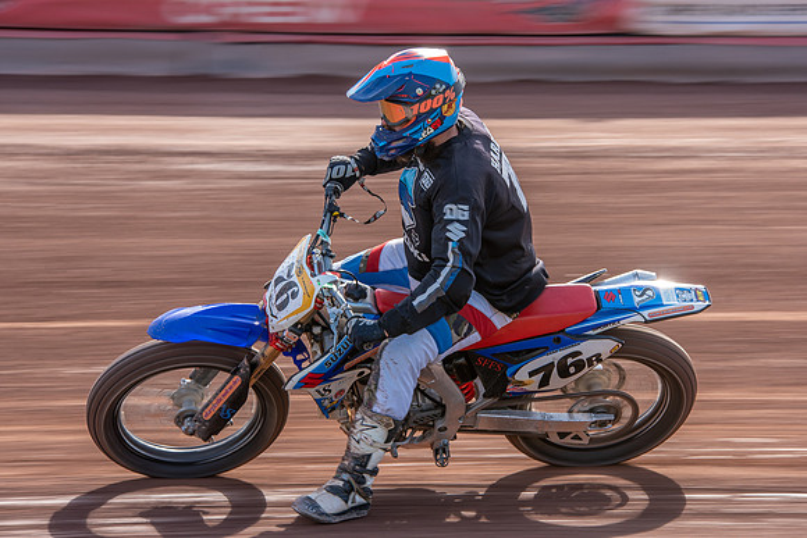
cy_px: 243
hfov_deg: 12.6
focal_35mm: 163
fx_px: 3644
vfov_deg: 8.5
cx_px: 460
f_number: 8
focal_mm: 140
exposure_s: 1/100
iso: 160
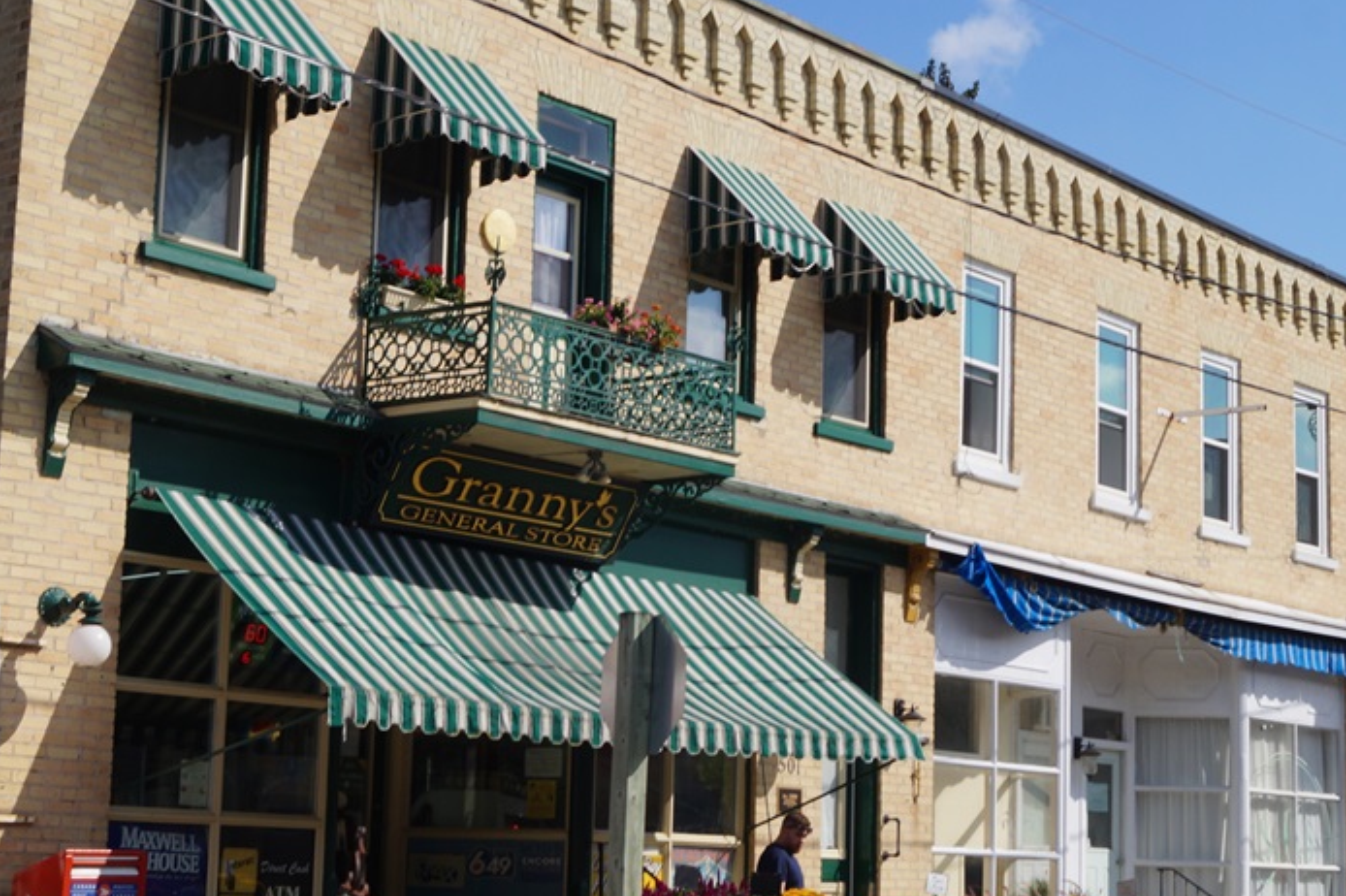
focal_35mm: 62
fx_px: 2317
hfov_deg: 32.4
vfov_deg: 21.9
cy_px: 522
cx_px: 710
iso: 100
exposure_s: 1/200
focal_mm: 28
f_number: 11
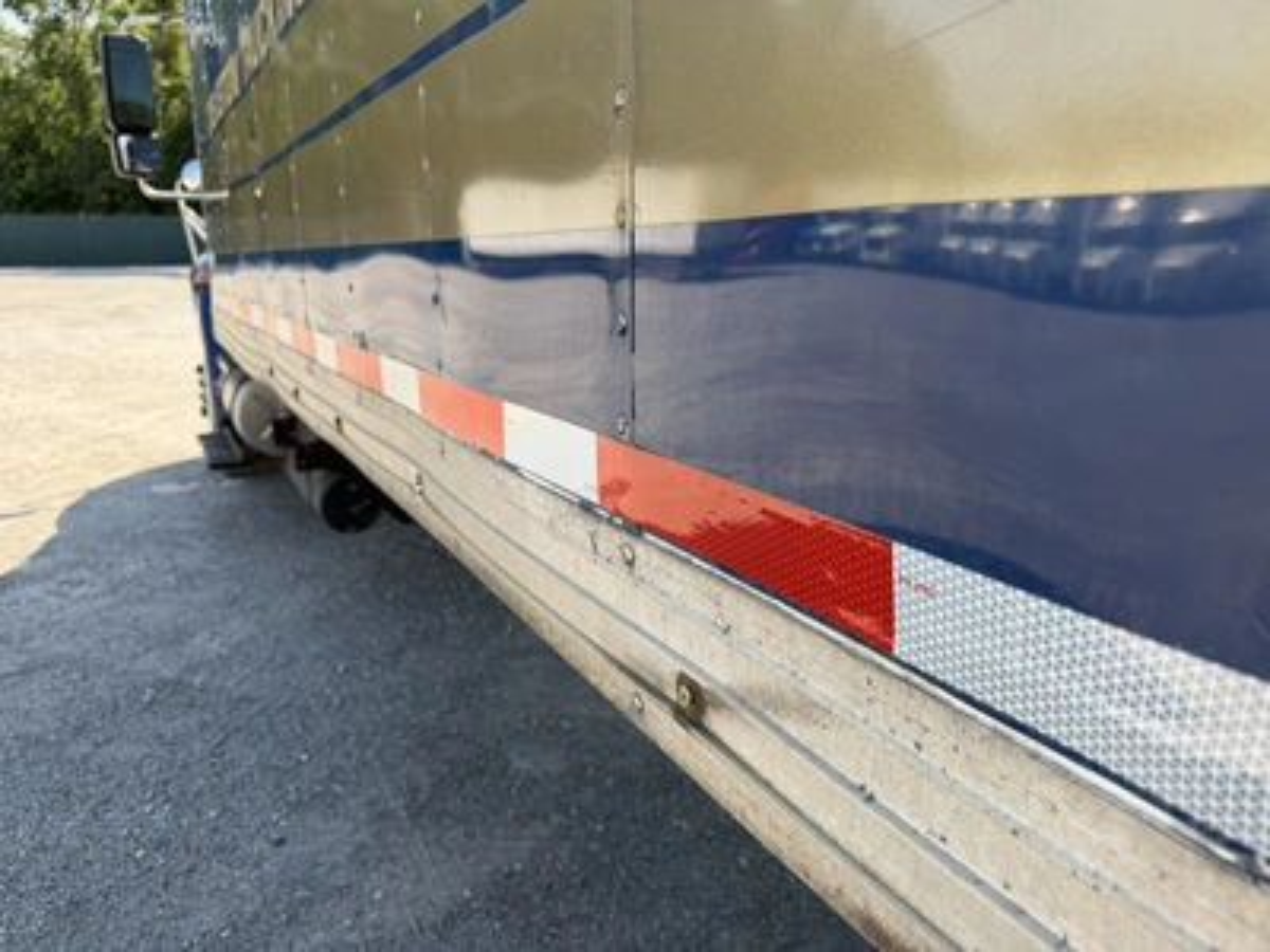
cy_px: 476
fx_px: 881
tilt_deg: -16.3
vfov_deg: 56.8
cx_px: 635
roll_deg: +0.3
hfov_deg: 71.6
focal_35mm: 24
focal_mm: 6.76
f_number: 1.78
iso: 80
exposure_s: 1/1032
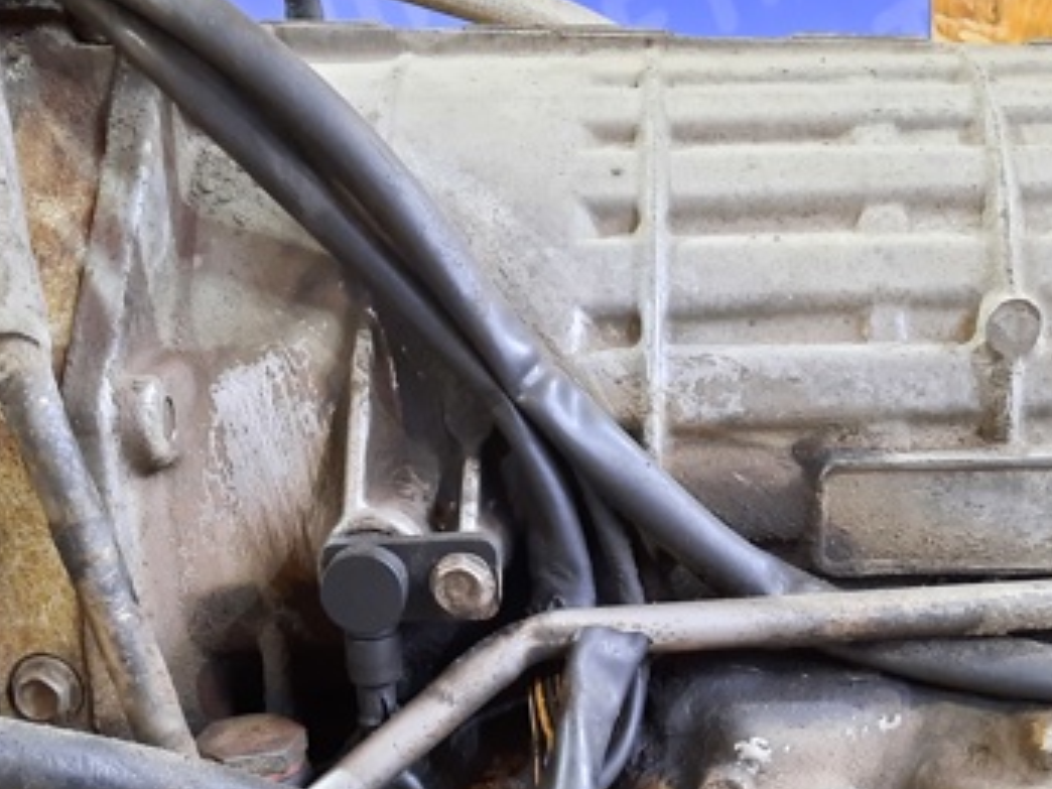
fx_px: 1398
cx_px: 417
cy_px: 689
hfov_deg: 41.0
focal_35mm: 46
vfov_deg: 30.3
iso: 500
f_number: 2
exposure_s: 1/25
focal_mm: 4.6
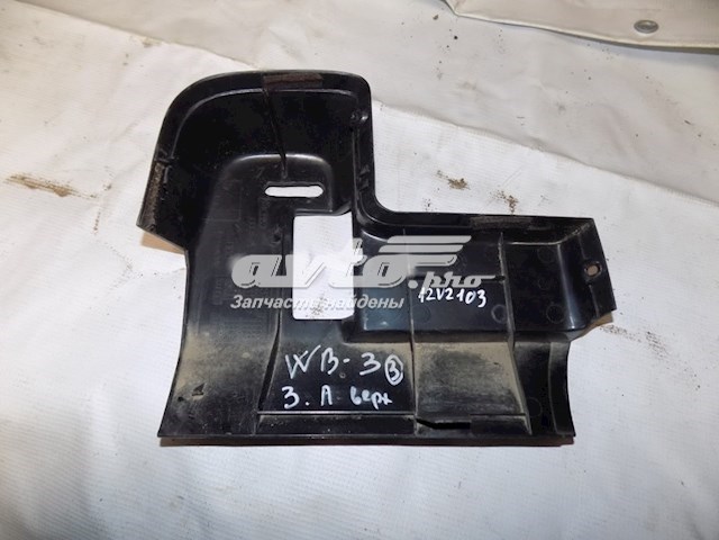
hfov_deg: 73.9
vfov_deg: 58.9
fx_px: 478
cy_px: 270
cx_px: 360
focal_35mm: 23
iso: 200
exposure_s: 1/30
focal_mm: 4
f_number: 3.1
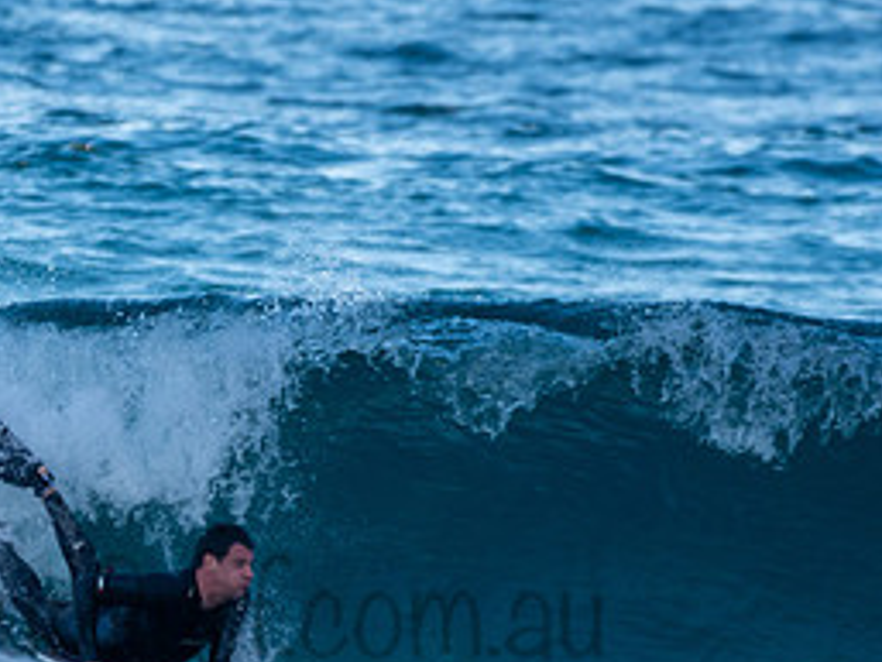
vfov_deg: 0.9
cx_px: 240
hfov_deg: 1.2
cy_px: 578
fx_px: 41449
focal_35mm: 1626
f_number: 5.6
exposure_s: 1/800
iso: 450
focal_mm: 500
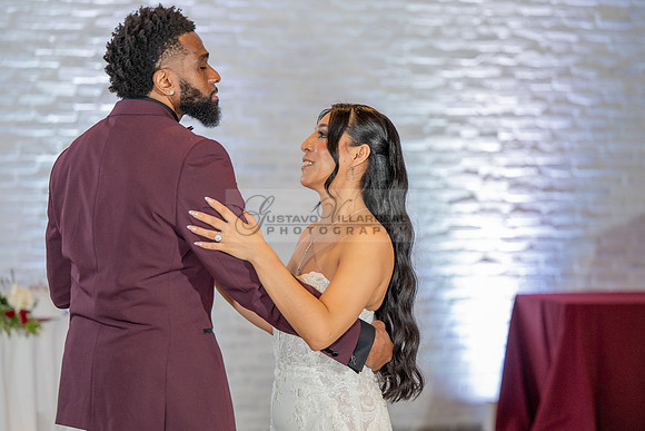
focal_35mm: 102
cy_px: 216
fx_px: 1834
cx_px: 322
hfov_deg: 19.9
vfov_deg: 13.4
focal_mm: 95
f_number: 2.8
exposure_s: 1/125
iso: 1600
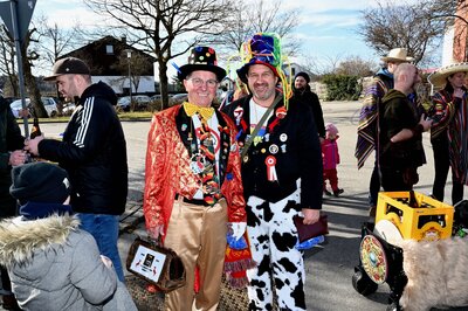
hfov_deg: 61.1
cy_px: 156
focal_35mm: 30
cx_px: 234
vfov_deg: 42.9
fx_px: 396
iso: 2000
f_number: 22
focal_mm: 30.5
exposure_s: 1/200
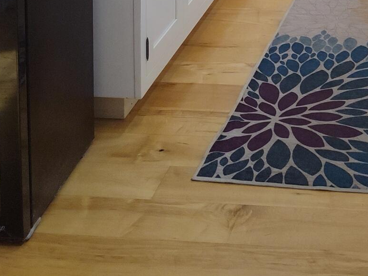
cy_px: -255
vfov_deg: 14.2
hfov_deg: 21.0
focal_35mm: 89
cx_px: 394
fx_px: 946
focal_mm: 5.56
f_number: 1.8
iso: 377
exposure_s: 1/120
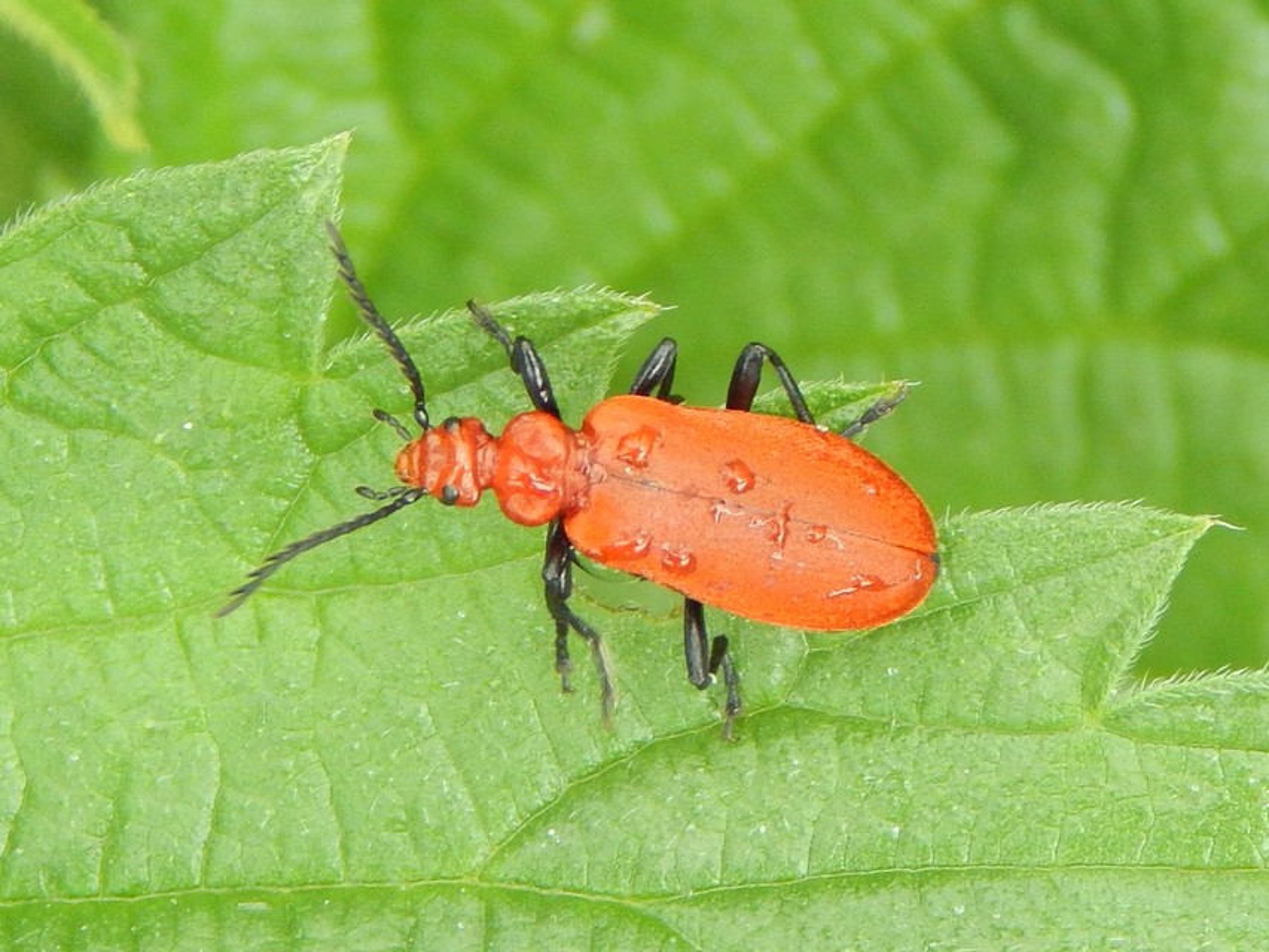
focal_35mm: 141
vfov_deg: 10.5
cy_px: 476
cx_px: 634
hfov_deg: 14.0
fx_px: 5170
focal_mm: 25.3
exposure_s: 1/30
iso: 250
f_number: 4.9
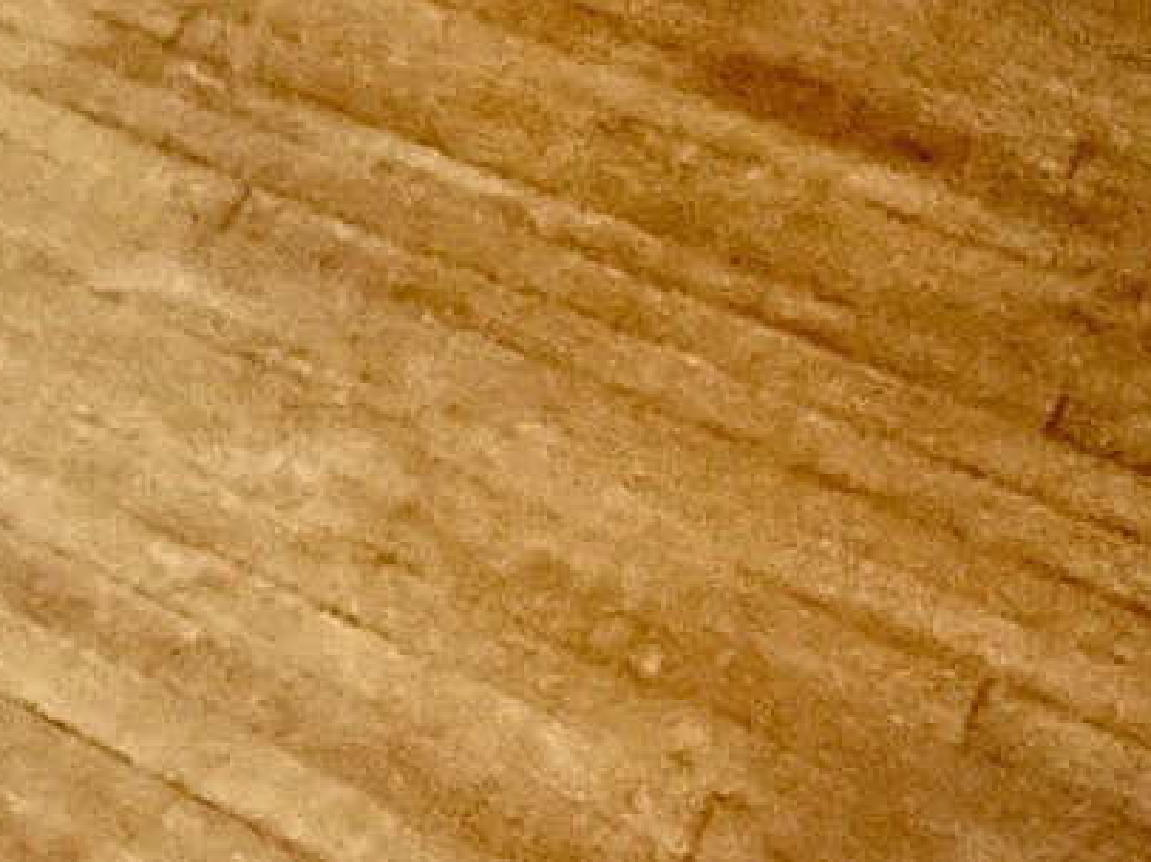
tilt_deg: -1.3
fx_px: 3522
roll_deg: +0.1
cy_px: -1954
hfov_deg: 14.6
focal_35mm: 106
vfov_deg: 9.6
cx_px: -1290
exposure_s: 1/60
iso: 200
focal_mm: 2.22
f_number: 2.2
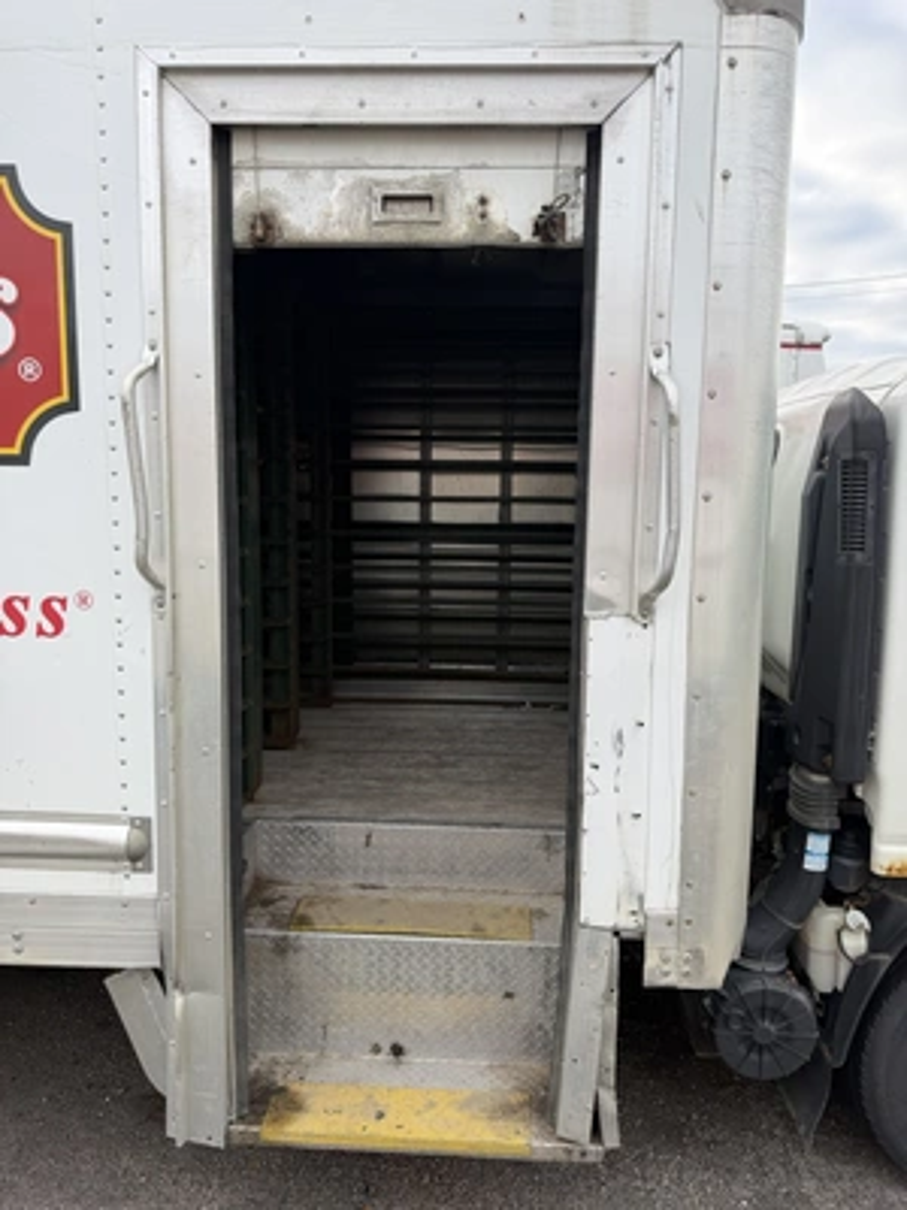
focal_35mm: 24
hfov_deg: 56.8
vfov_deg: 71.6
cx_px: 454
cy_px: 605
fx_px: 838
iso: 80
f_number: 1.78
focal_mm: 6.76
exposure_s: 1/943
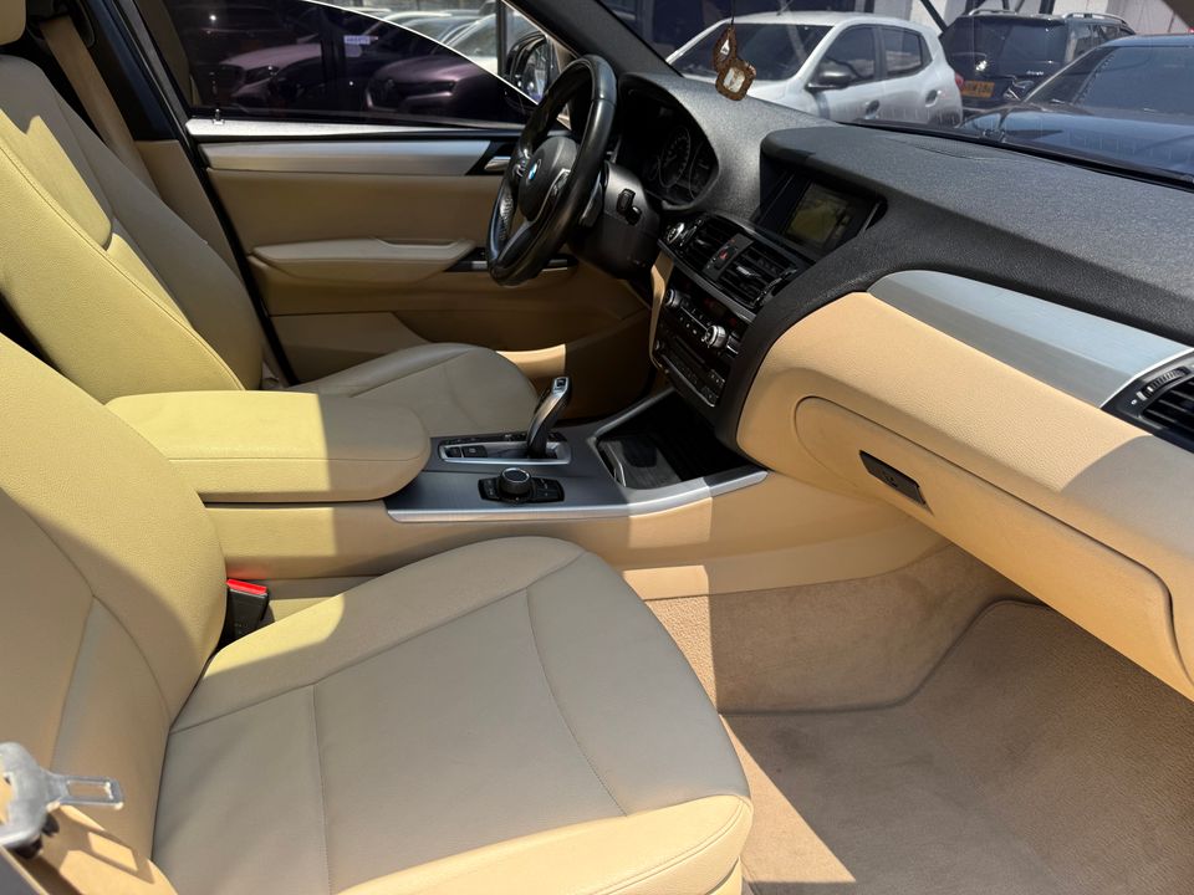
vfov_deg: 56.8
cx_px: 597
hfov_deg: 71.6
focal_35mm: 24
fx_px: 828
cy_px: 448
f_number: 1.78
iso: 80
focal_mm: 6.76
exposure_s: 1/448
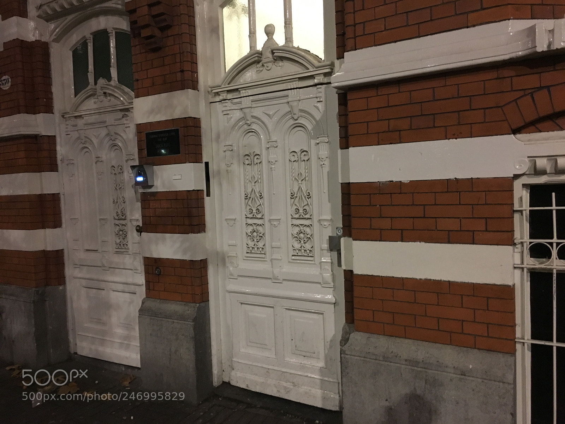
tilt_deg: -4.1
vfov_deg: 48.2
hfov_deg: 61.7
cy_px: 212
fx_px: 473
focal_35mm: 29
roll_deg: +2.9
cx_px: 282
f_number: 2.2
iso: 500
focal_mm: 4.15
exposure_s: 1/17
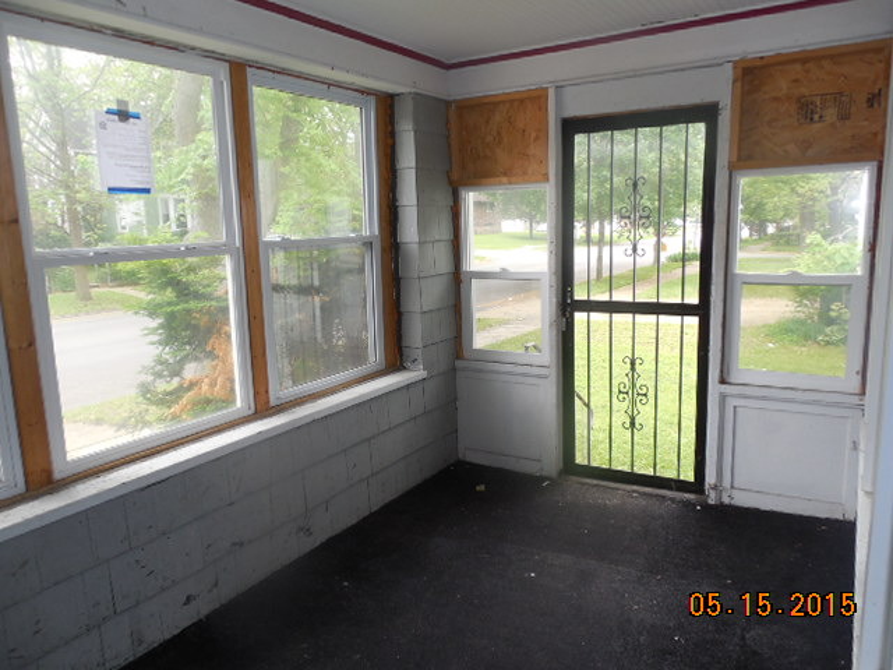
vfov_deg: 54.9
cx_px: 446
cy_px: 335
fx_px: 645
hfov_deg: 69.4
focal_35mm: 25
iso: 125
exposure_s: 1/60
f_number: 3.3
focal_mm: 4.5
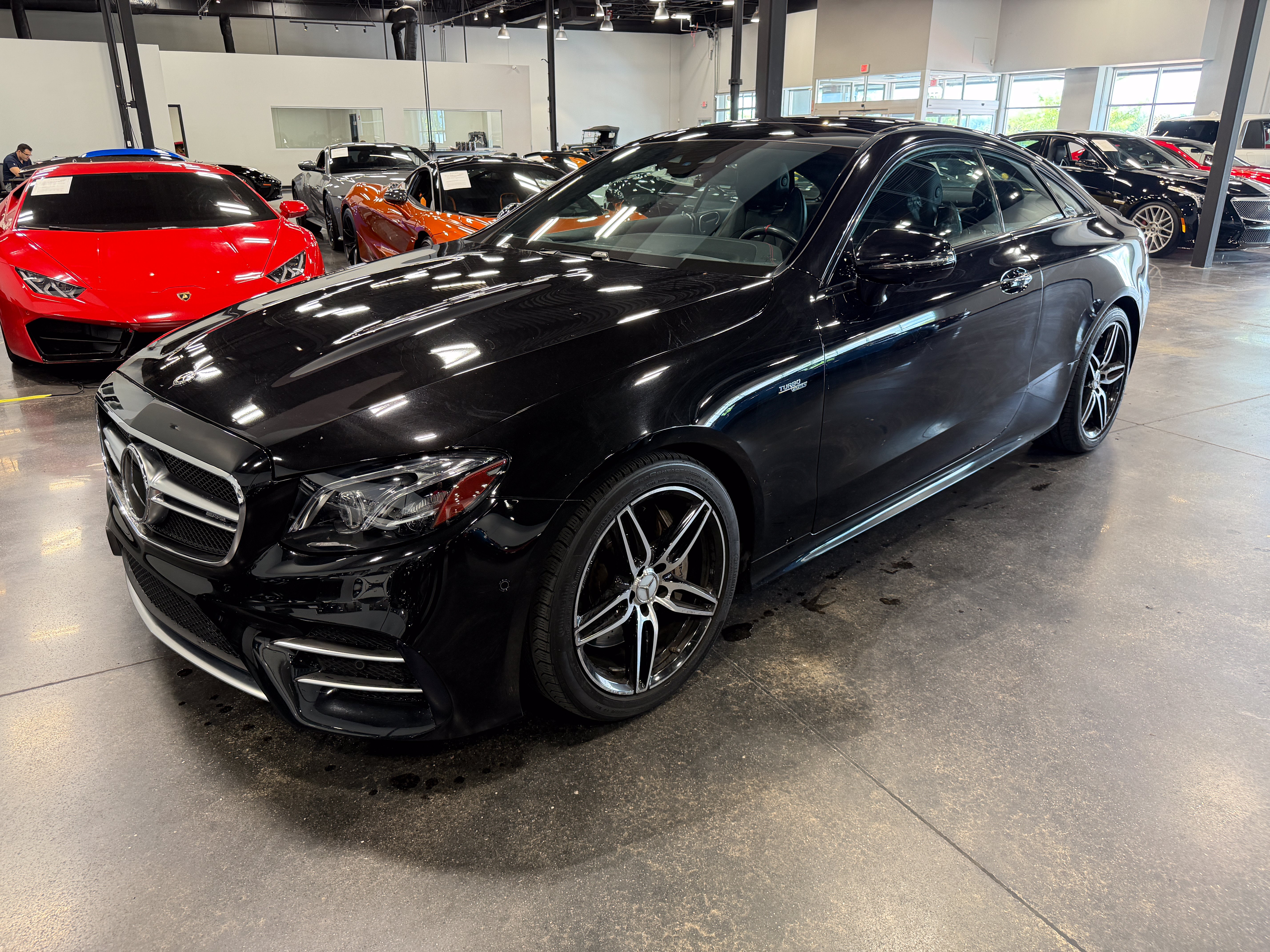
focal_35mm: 24
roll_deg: +0.5
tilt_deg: -20.0
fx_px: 881
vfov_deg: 56.8
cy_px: 476
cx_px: 635
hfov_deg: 71.6
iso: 250
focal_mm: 6.76
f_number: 1.78
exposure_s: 1/60
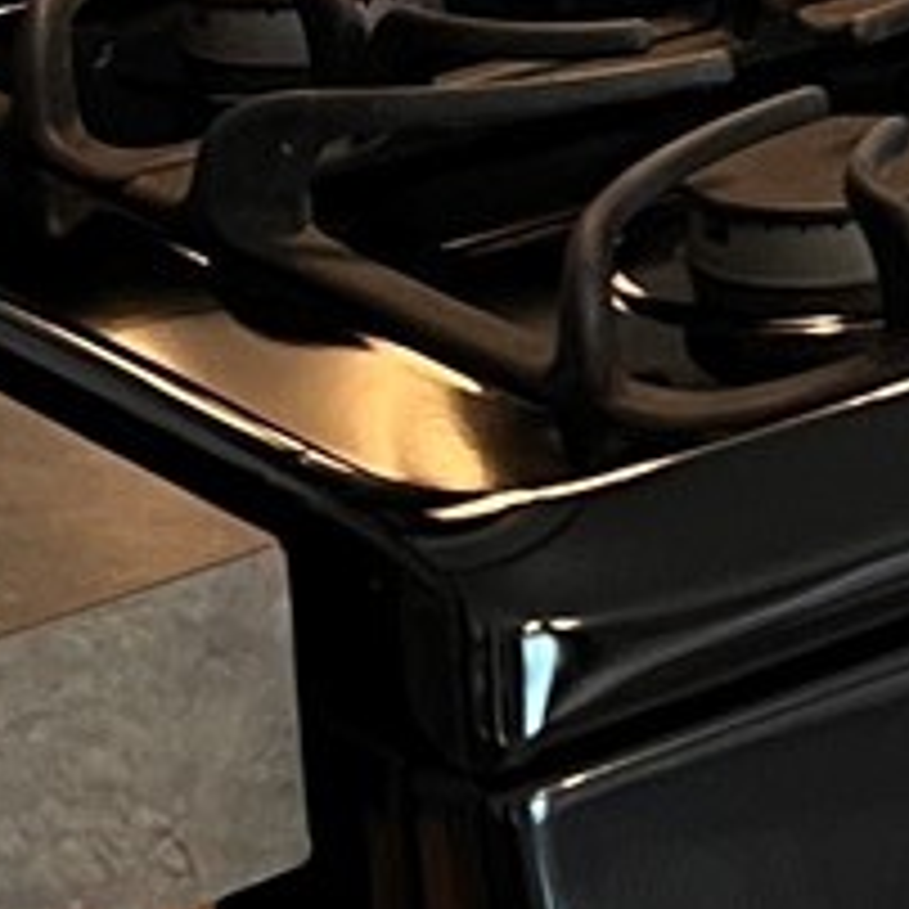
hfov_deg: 8.5
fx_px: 5407
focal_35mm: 182
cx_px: 2421
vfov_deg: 9.3
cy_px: -472
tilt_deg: -11.4
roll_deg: -0.3
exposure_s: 1/60
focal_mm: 5.7
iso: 100
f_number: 1.5
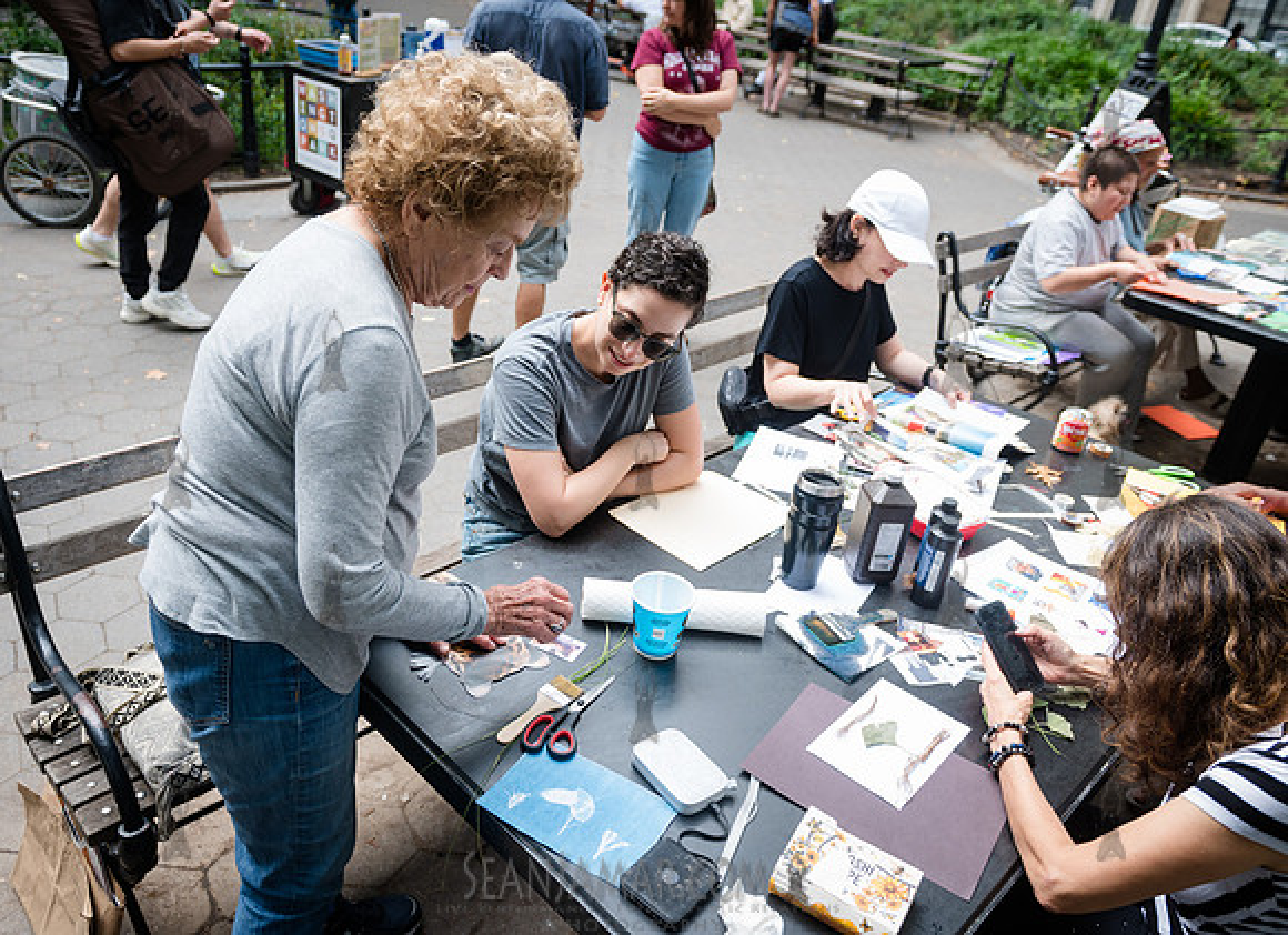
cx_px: 573
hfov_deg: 66.8
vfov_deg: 51.3
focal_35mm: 26
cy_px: 463
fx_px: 974
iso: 400
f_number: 4
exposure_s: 1/320
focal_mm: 24
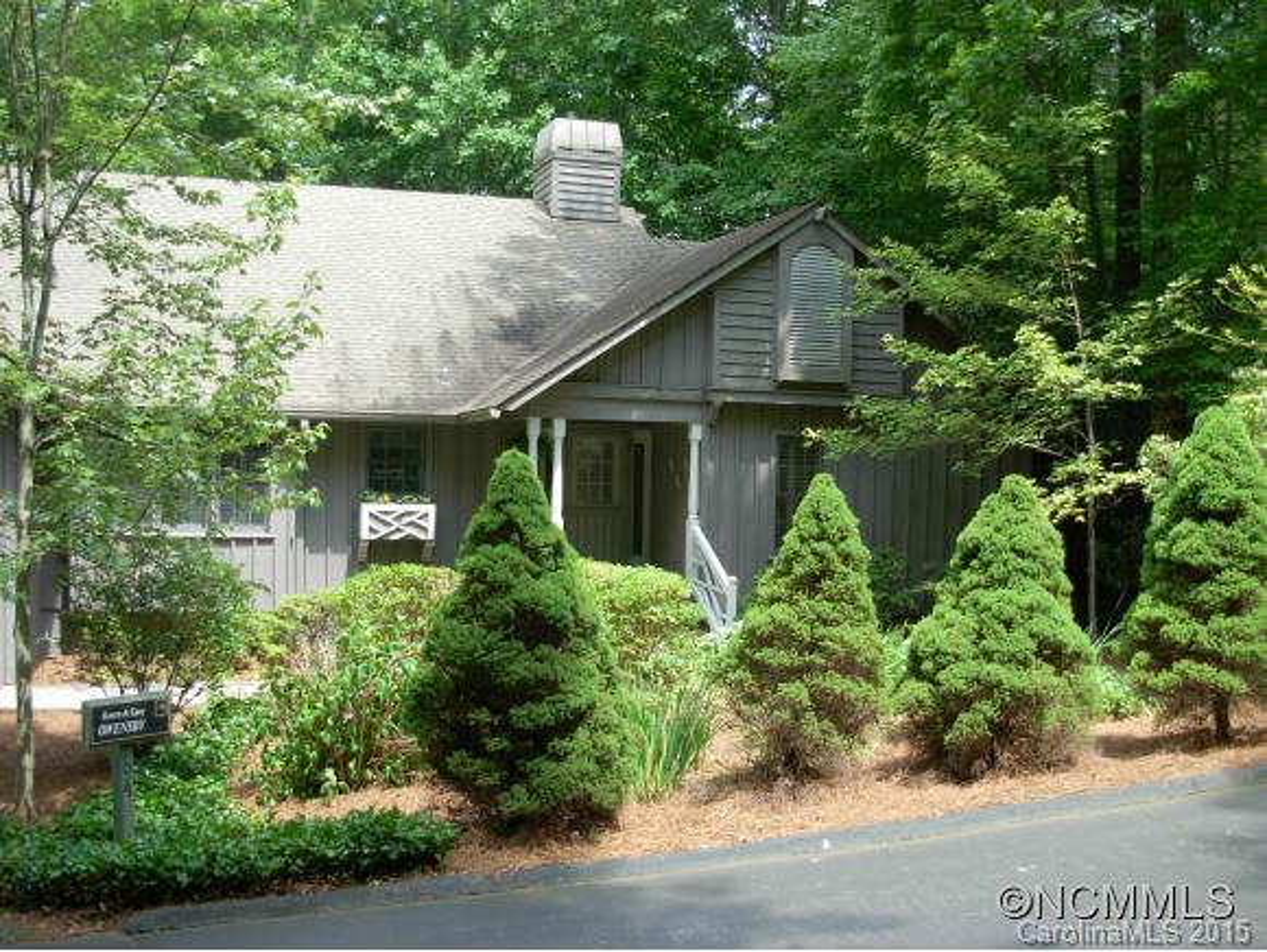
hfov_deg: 48.9
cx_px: 634
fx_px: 1392
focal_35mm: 38
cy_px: 476
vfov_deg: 37.8
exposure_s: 1/144
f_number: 2.9
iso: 79
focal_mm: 6.3
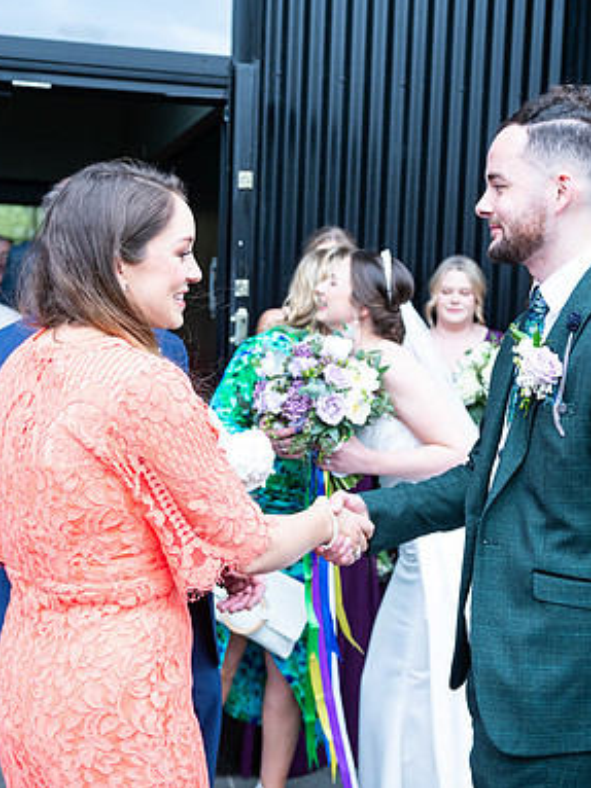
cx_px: 336
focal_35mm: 51
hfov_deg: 28.5
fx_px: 1162
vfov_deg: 37.5
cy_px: 392
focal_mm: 35
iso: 160
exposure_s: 1/200
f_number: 3.5
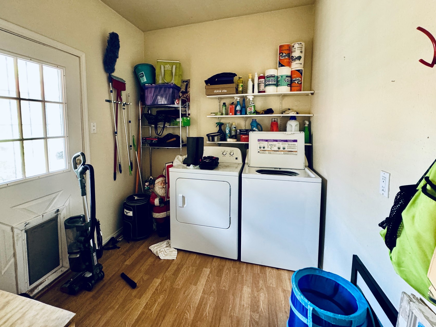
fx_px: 214
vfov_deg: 74.3
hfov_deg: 90.6
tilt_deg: -4.4
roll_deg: +0.8
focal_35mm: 17
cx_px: 192
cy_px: 141
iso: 640
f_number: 2.2
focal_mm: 2.22
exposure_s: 1/60
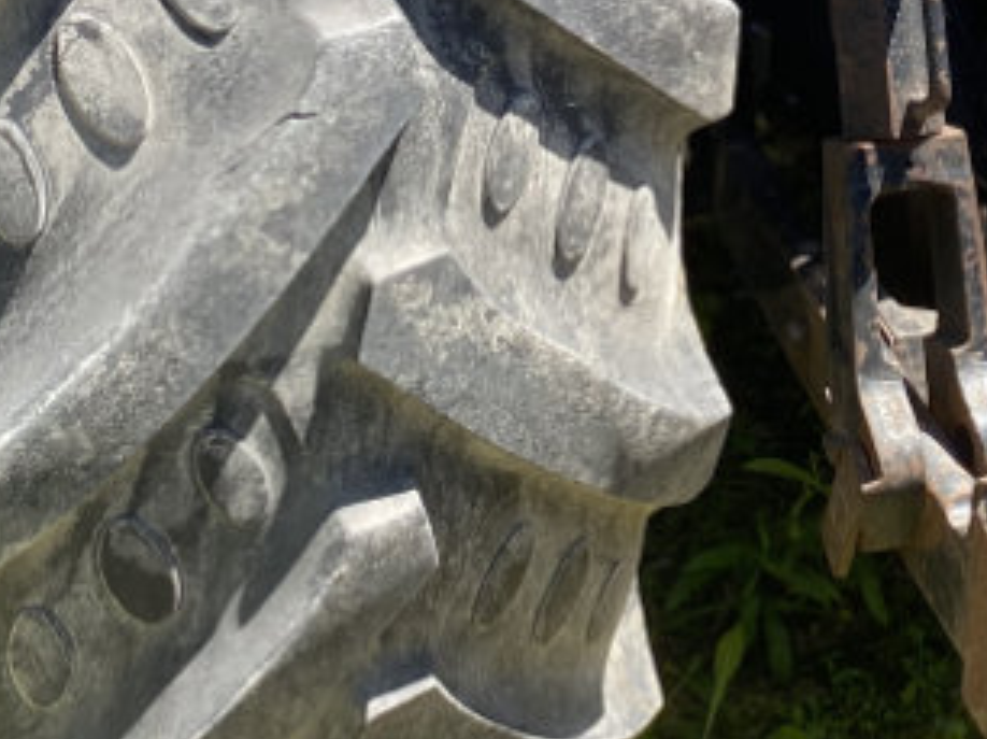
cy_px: -374
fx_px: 2422
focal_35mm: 85
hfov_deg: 22.5
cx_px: 871
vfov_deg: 15.9
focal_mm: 4.2
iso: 32
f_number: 1.8
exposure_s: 1/698
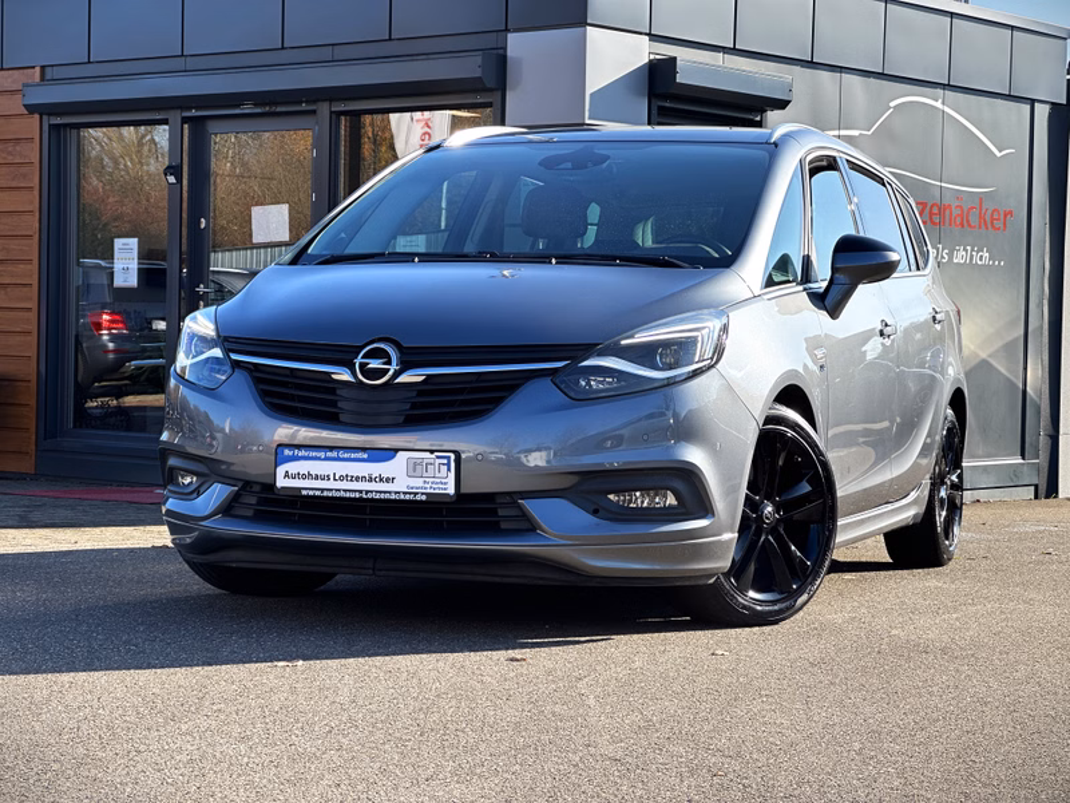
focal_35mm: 77
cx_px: 535
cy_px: 402
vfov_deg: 19.1
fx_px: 2380
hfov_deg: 25.3
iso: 32
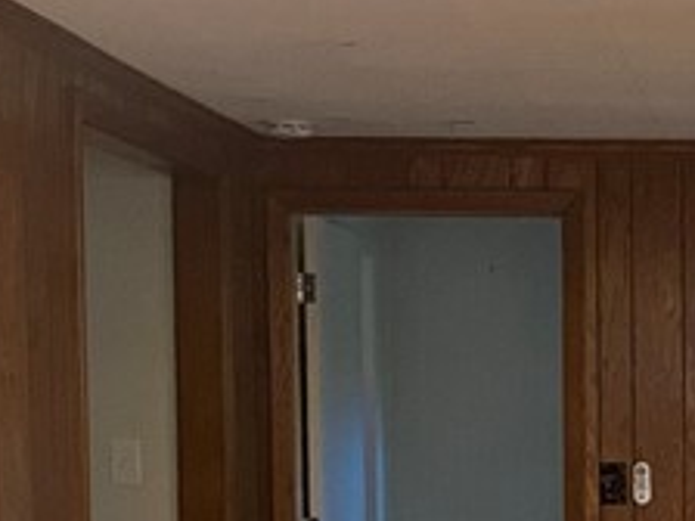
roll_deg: -0.3
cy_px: 571
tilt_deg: -3.1
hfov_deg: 15.7
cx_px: 897
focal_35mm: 119
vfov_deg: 12.2
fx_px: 2389
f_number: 1.8
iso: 500
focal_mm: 4.25
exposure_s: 1/60
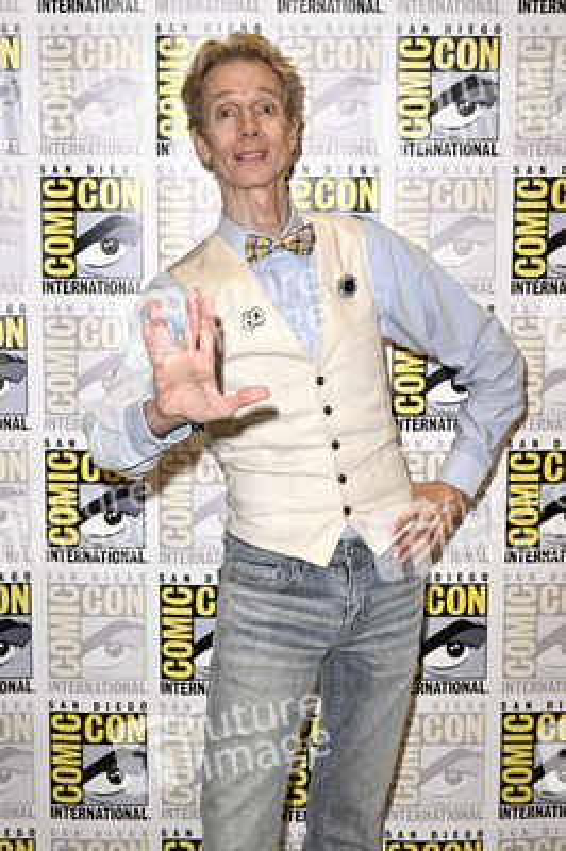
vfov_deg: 34.0
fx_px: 1394
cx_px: 283
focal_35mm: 59
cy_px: 426
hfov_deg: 23.0
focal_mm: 59
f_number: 6.3
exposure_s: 1/250
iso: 2000
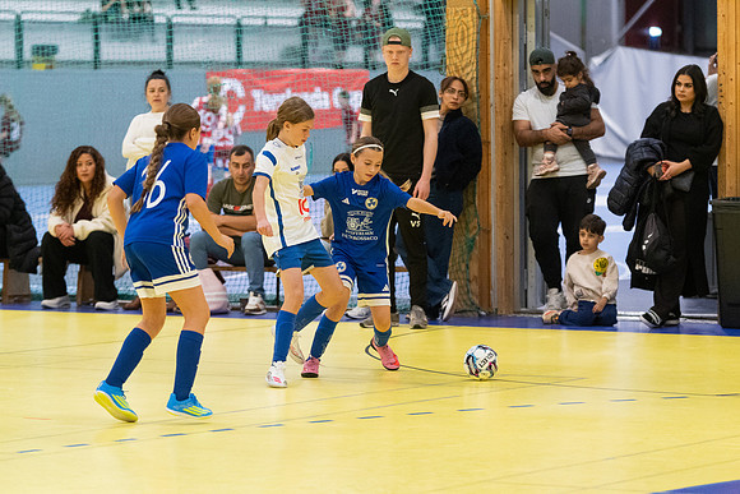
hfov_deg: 11.2
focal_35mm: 183
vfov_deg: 7.5
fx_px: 3762
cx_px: 370
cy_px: 247
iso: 4500
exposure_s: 1/500
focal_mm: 122
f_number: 3.2
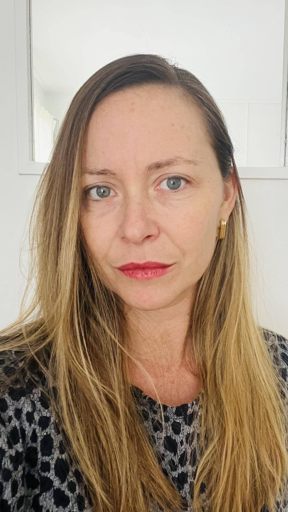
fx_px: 448
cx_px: 158
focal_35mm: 33
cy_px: 256
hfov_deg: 35.6
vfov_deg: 59.5
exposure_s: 1/53
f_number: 2.2
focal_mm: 2.71
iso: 400
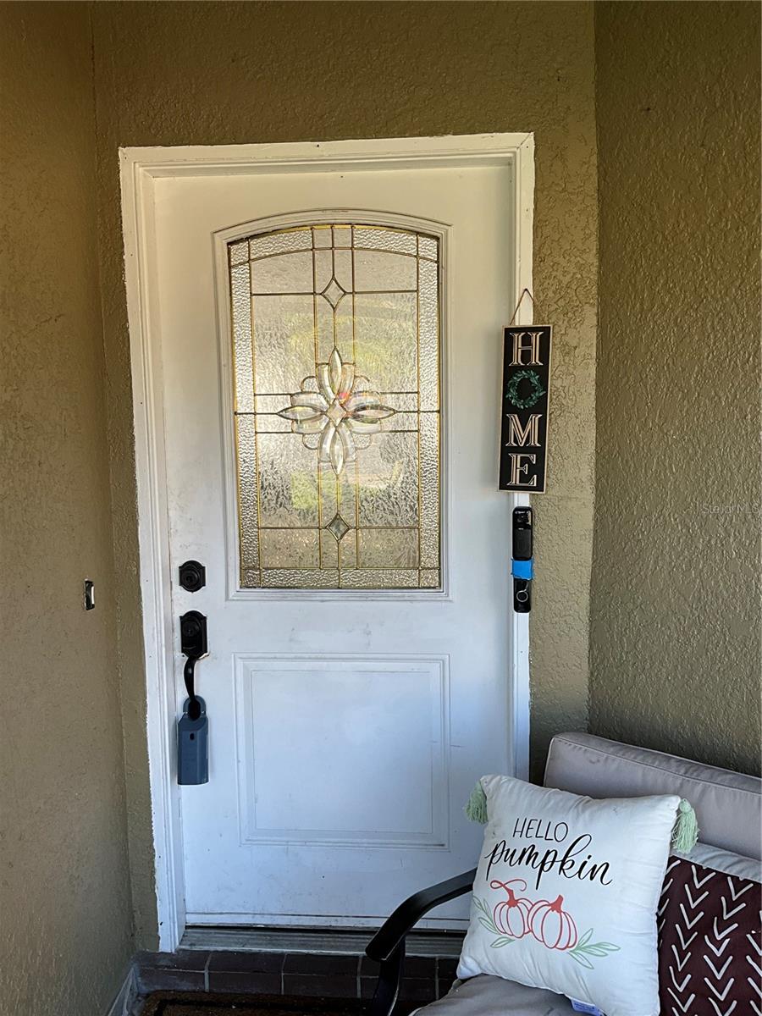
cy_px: 508
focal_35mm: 29
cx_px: 381
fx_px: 851
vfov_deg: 61.7
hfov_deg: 48.2
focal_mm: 3
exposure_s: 1/122
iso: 32
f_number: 1.8
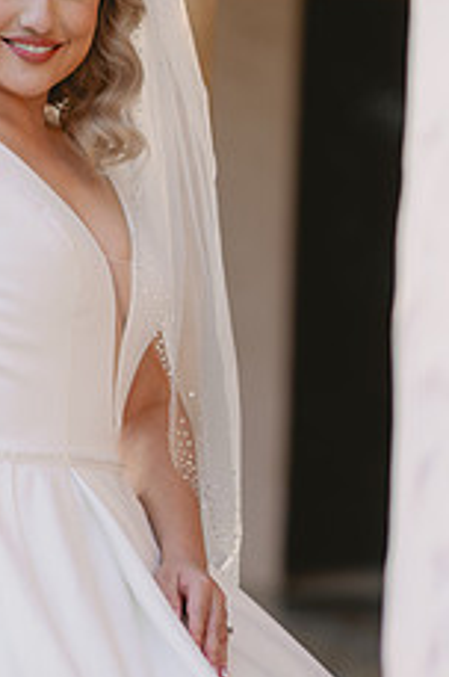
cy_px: 278
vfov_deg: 12.3
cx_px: 16
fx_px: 3134
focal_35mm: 167
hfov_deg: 8.2
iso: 160
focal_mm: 85
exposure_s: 1/320
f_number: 2
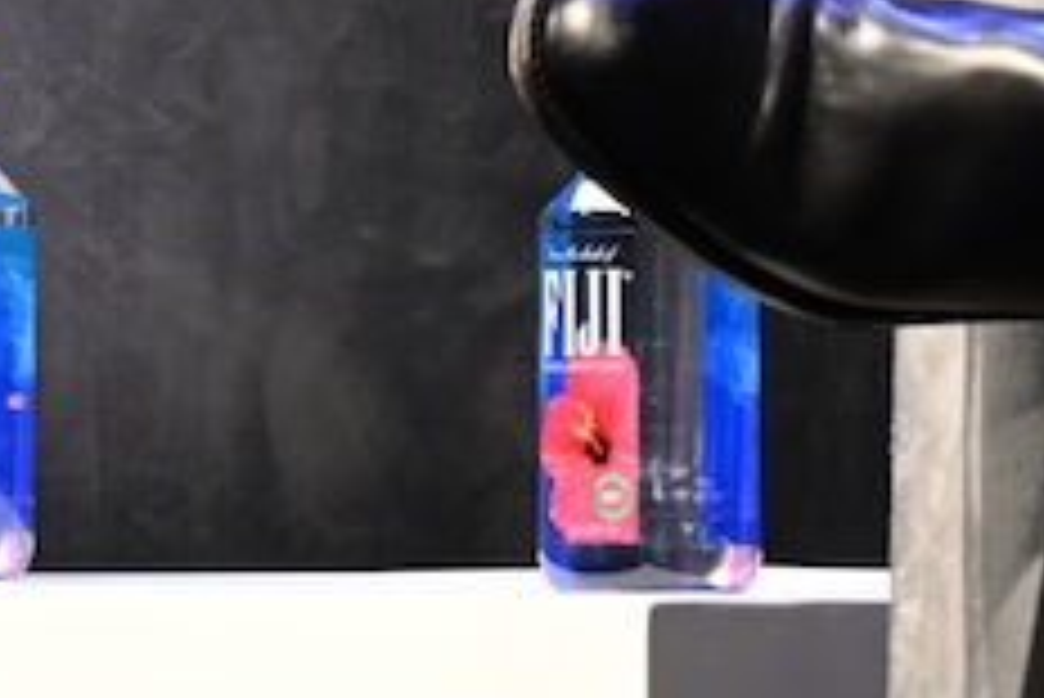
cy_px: -207
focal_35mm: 1066
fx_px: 30932
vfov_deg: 1.3
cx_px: -590
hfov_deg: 1.9
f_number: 5.6
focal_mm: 200
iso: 1400
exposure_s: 1/80
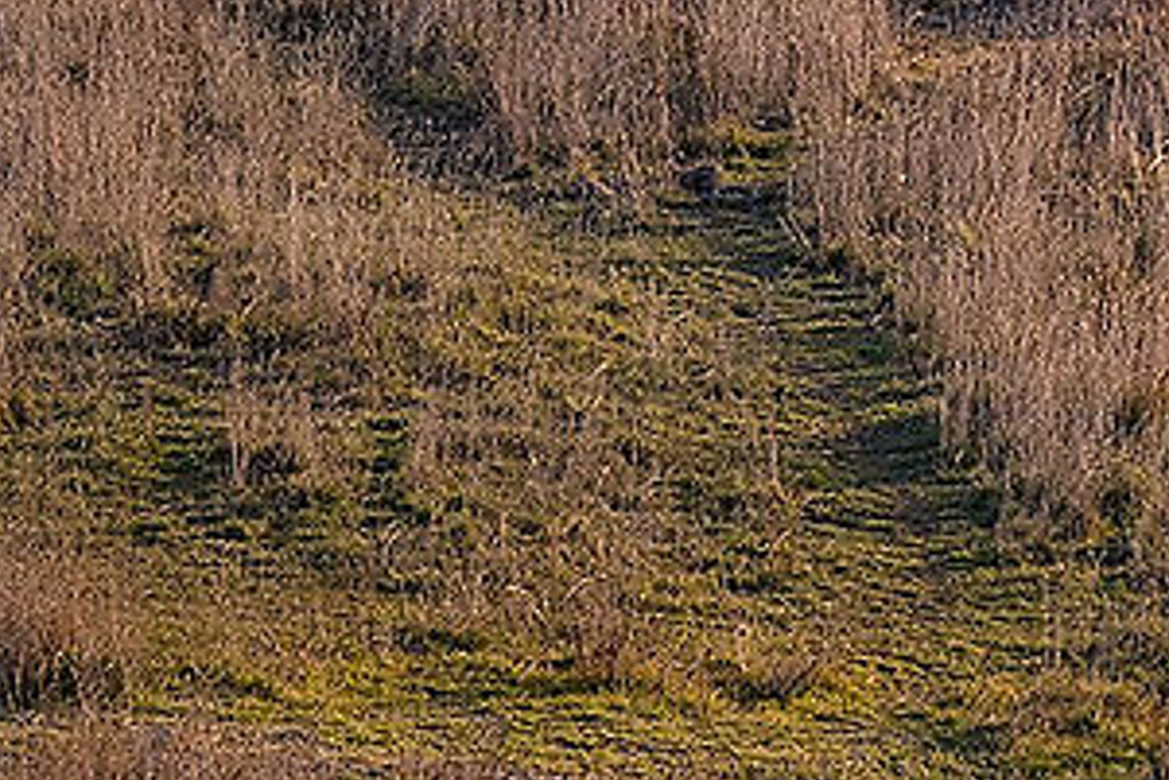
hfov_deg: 3.7
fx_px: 18127
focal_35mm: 558
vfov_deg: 2.4
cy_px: -1948
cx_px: -524
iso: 64
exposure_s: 1/100
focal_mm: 70
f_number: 14
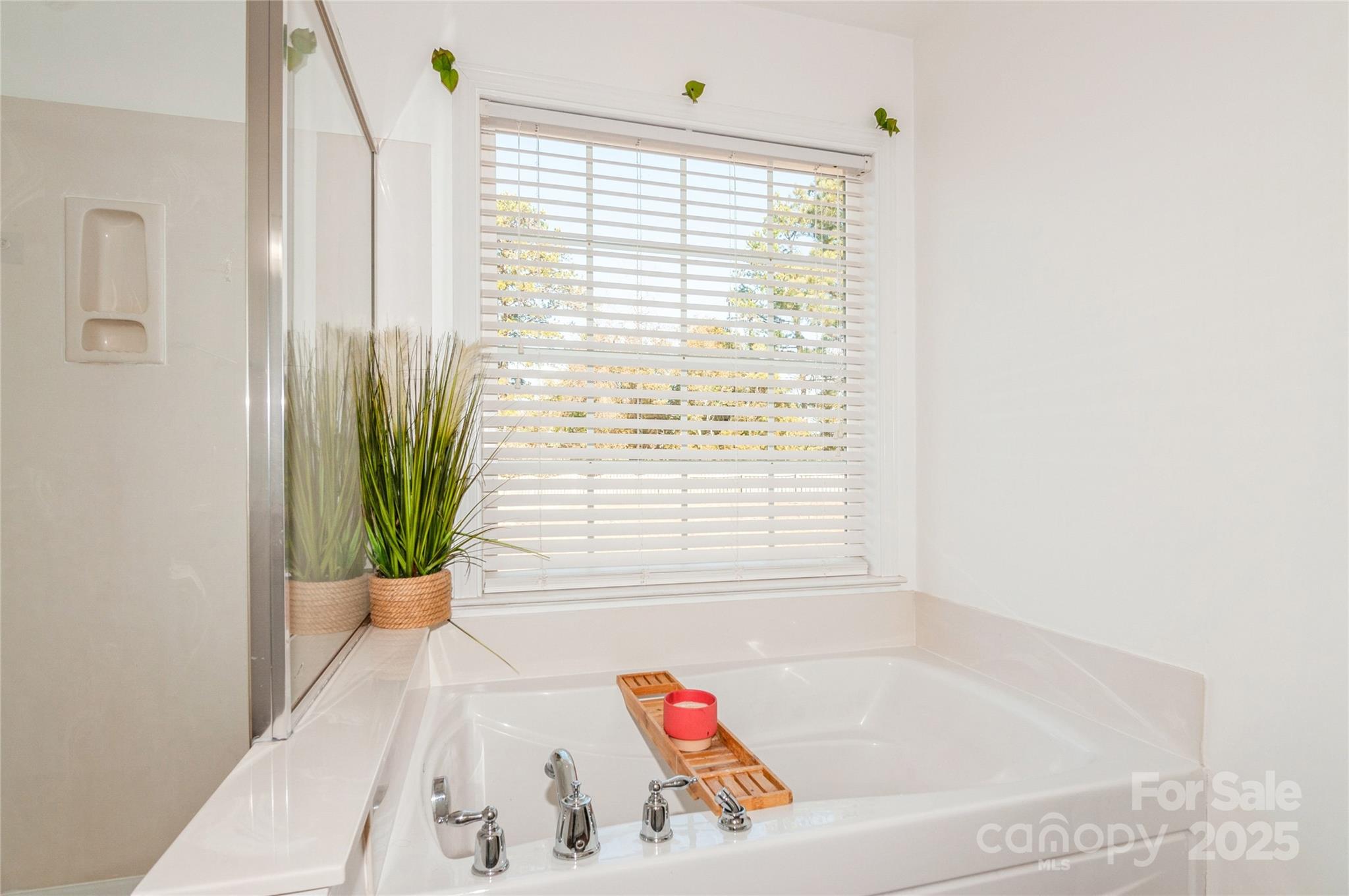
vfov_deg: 71.9
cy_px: 448
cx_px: 674
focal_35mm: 16
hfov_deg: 95.1
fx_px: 618
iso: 200
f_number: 8
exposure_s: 1/80
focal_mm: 11
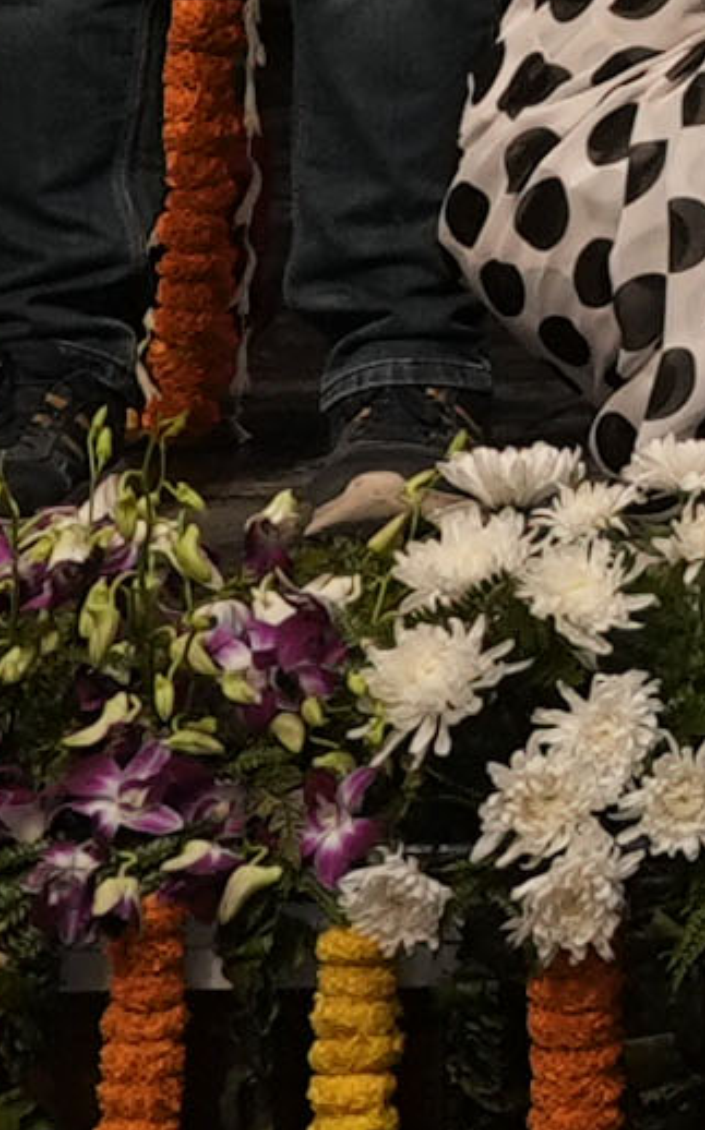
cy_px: -1518
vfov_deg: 7.6
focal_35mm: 259
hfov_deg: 4.2
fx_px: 7975
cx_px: 4071
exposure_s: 1/125
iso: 640
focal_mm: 31
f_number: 3.2
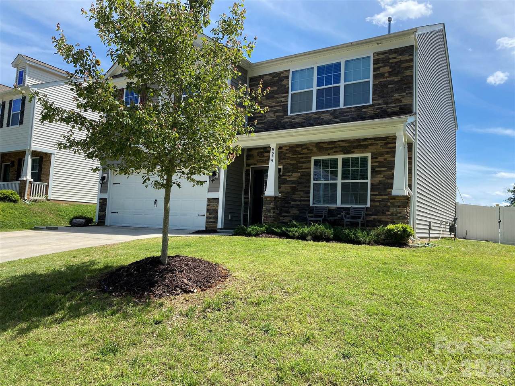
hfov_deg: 67.3
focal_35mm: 26
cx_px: 258
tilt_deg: +4.2
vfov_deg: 53.1
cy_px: 193
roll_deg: -2.6
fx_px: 387
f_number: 1.8
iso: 32
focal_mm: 4.25
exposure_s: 1/1608
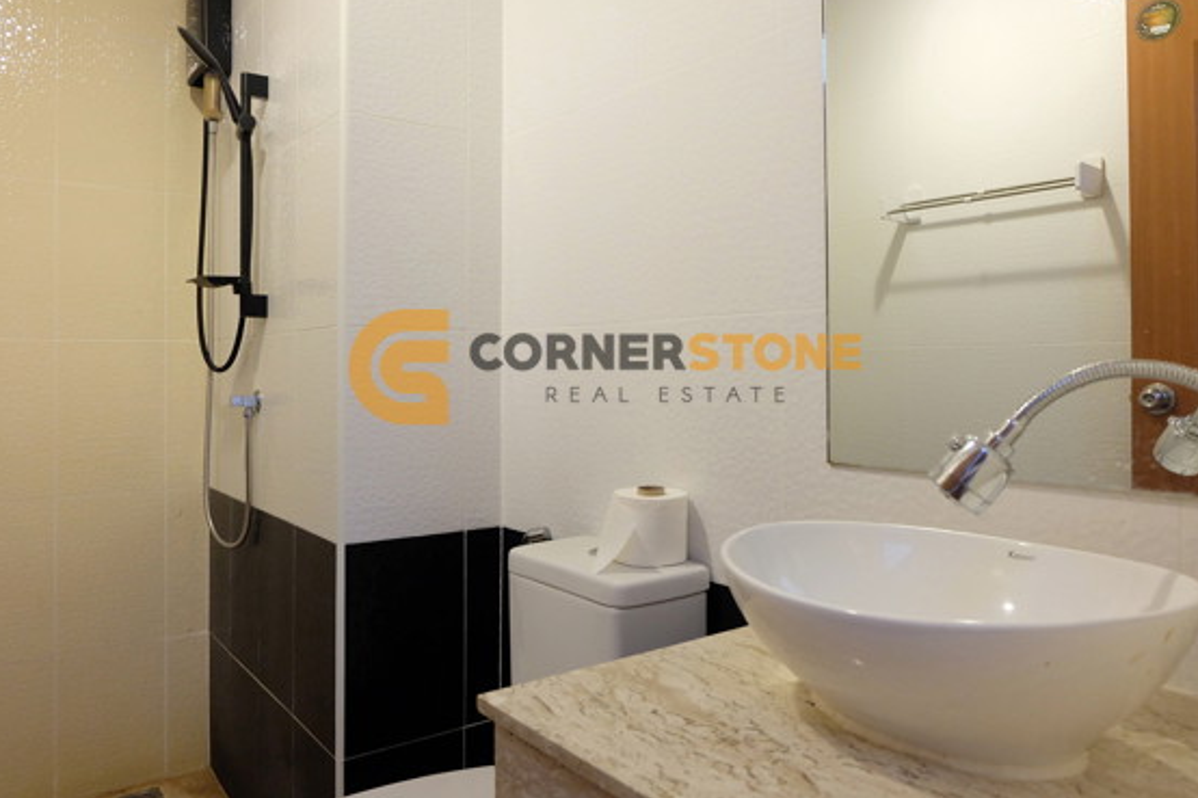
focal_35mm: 26
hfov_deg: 69.4
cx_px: 605
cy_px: 368
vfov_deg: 49.5
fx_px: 865
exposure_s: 1/30
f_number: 3.5
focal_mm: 16
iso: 1600
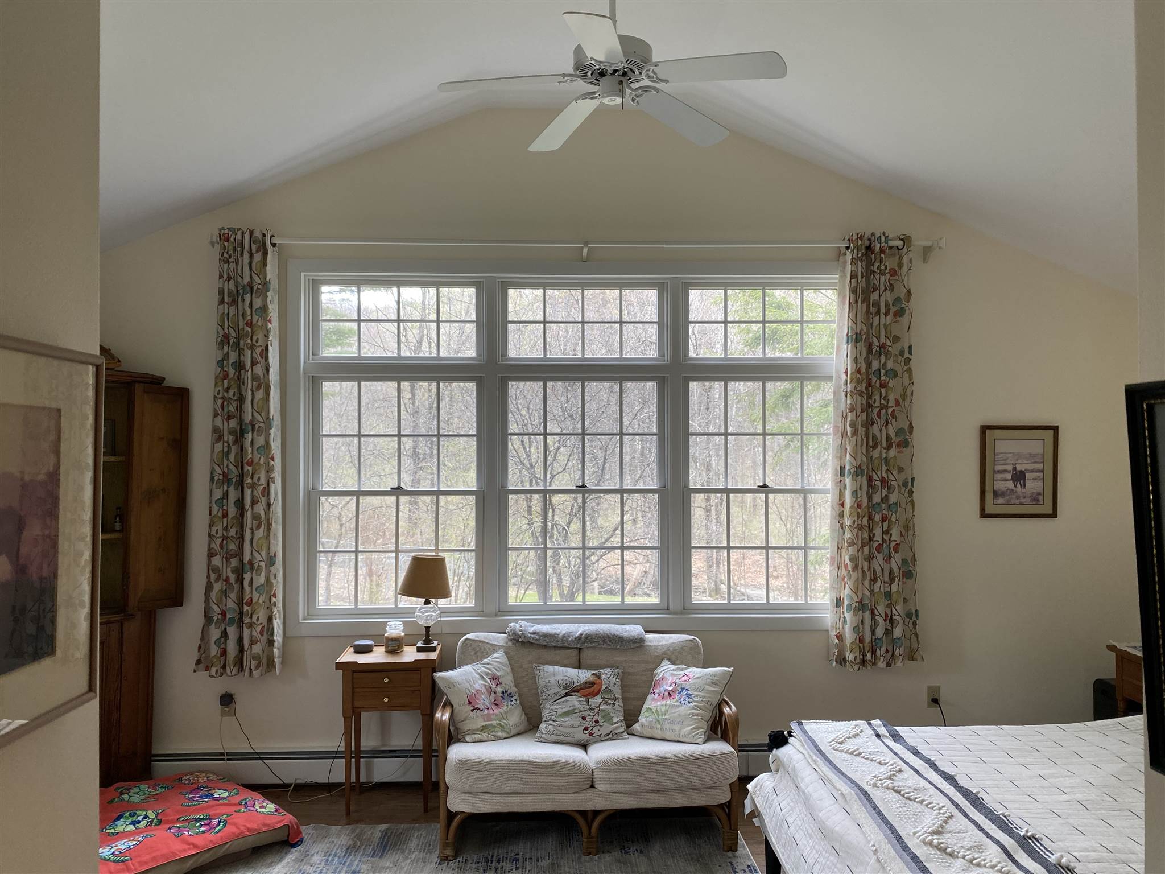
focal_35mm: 26
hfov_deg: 67.3
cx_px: 582
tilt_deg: +1.3
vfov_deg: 53.1
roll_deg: -0.2
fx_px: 875
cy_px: 437
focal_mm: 4.25
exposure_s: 1/120
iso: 100
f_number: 1.8
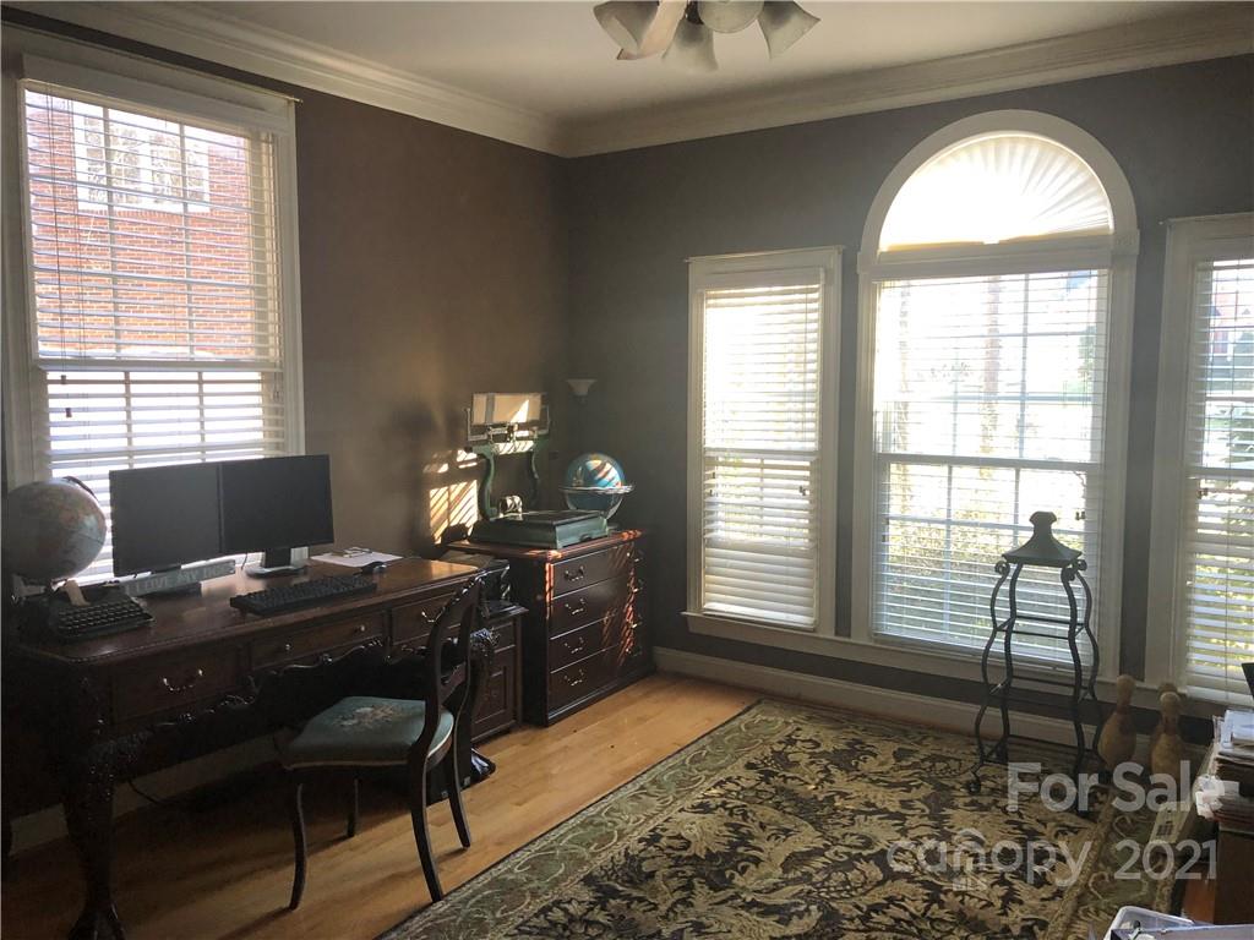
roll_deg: +1.2
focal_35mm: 28
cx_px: 627
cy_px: 470
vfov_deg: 49.7
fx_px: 1014
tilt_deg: -7.0
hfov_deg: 63.4
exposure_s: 1/30
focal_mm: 4
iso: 32
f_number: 1.8
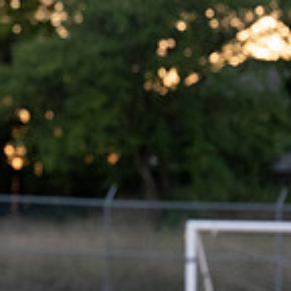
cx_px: -363
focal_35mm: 361
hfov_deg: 4.7
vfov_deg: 4.9
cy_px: 125
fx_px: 3433
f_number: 2.8
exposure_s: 1/1600
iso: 2000
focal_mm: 70
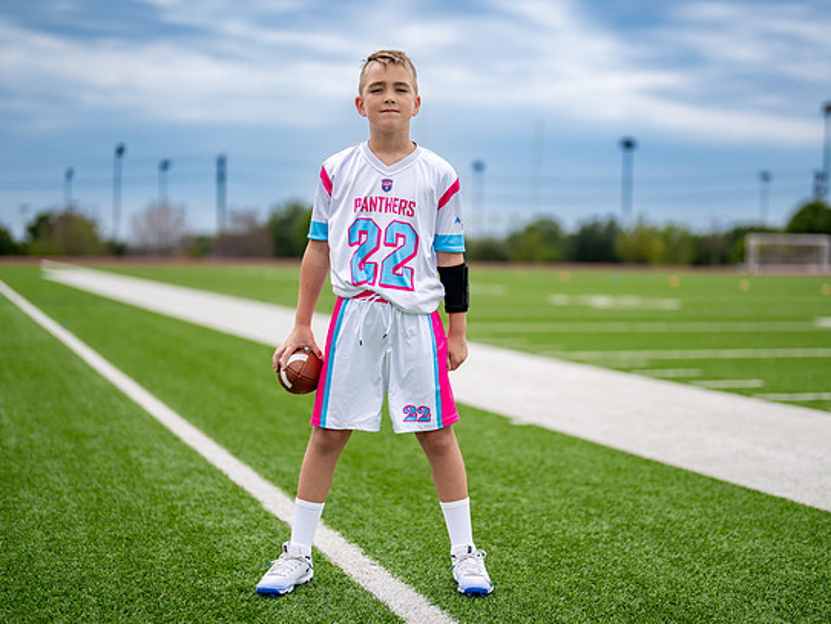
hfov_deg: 31.2
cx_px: 450
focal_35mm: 62
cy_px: 340
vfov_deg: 23.7
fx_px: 1489
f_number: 1.2
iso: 100
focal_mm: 50
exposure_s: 1/12800
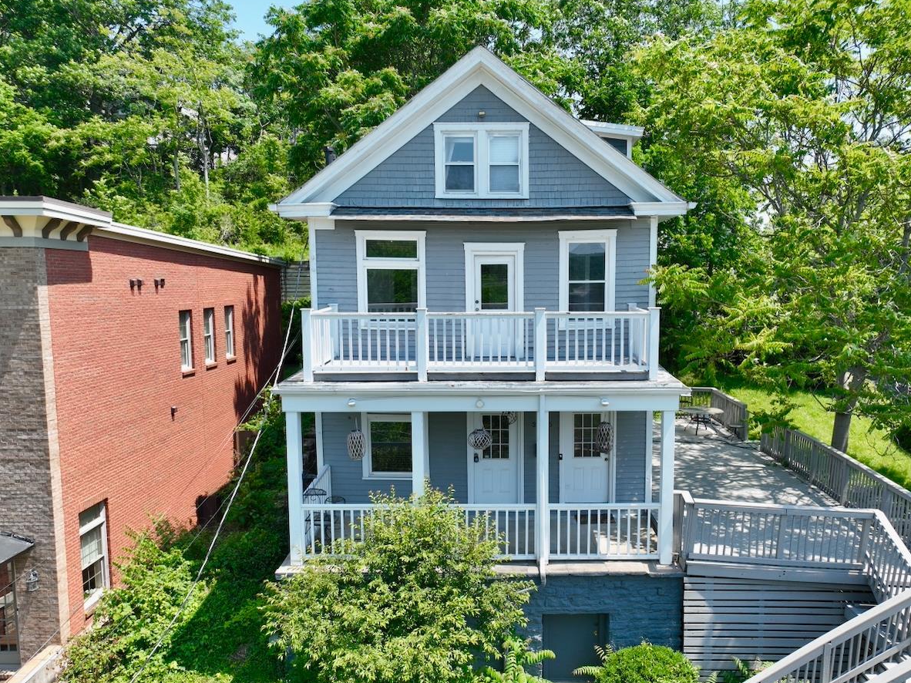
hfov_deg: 67.2
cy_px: 359
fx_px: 684
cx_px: 492
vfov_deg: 53.0
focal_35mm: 26
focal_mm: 12.29
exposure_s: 1/1000
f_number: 2.8
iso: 110
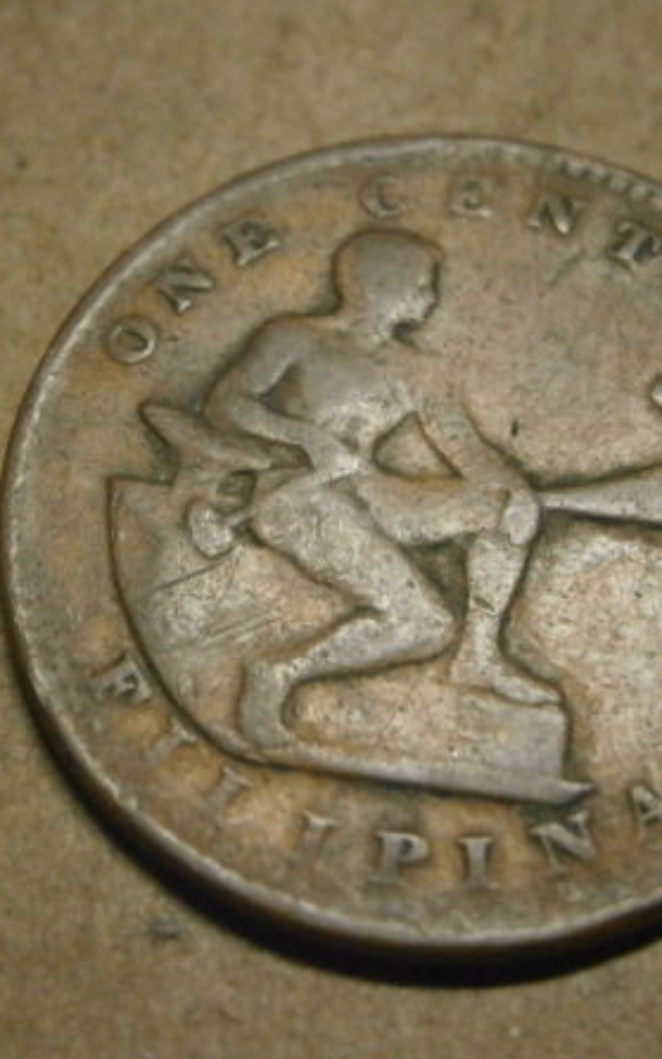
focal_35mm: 67
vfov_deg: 30.6
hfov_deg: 19.4
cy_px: 527
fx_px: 1933
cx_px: 377
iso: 800
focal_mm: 8.3
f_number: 3.4
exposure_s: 1/100
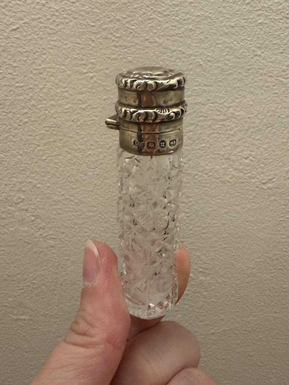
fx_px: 289
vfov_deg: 67.3
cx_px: 144
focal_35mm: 26
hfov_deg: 53.1
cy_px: 192
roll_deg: +1.3
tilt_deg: -16.5
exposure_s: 1/50
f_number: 2.2
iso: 500
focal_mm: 2.22
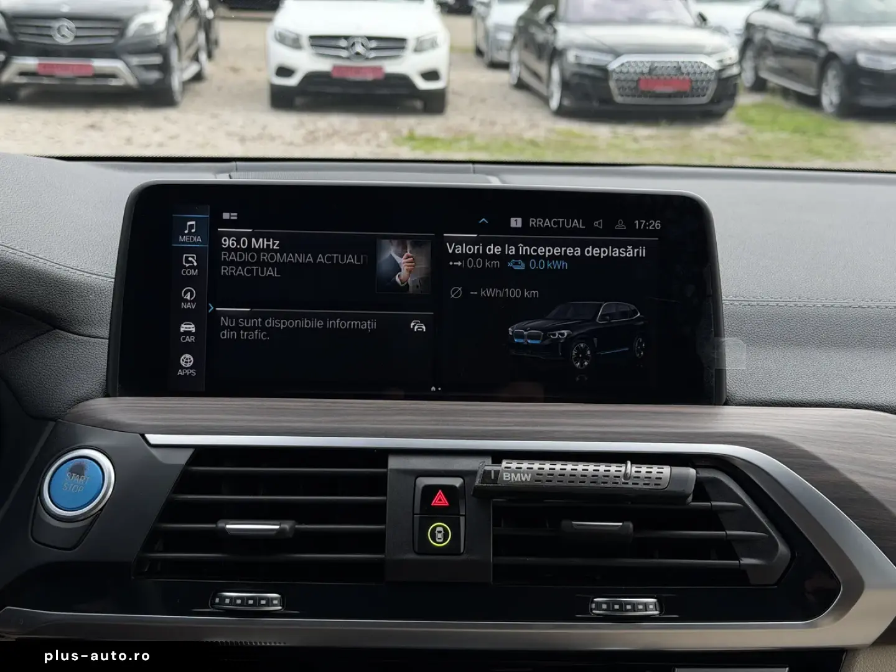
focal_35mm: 48
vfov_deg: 30.3
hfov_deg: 39.7
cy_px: 336
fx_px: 1242
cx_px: 448
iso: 64
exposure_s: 1/339
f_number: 1.78
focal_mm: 6.76
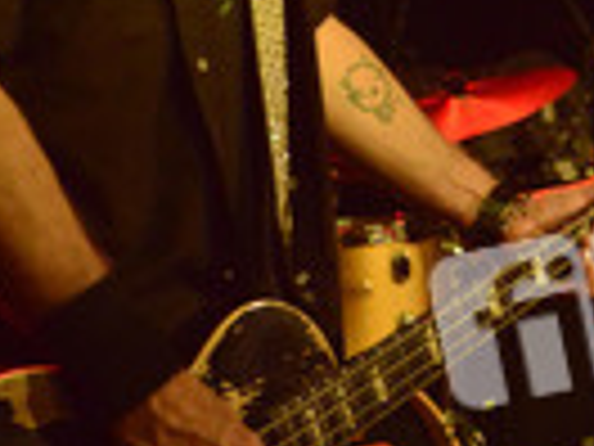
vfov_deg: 14.4
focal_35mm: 102
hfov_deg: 19.2
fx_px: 1750
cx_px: 252
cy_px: 77
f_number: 3.3
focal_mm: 35
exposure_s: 1/125
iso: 10159
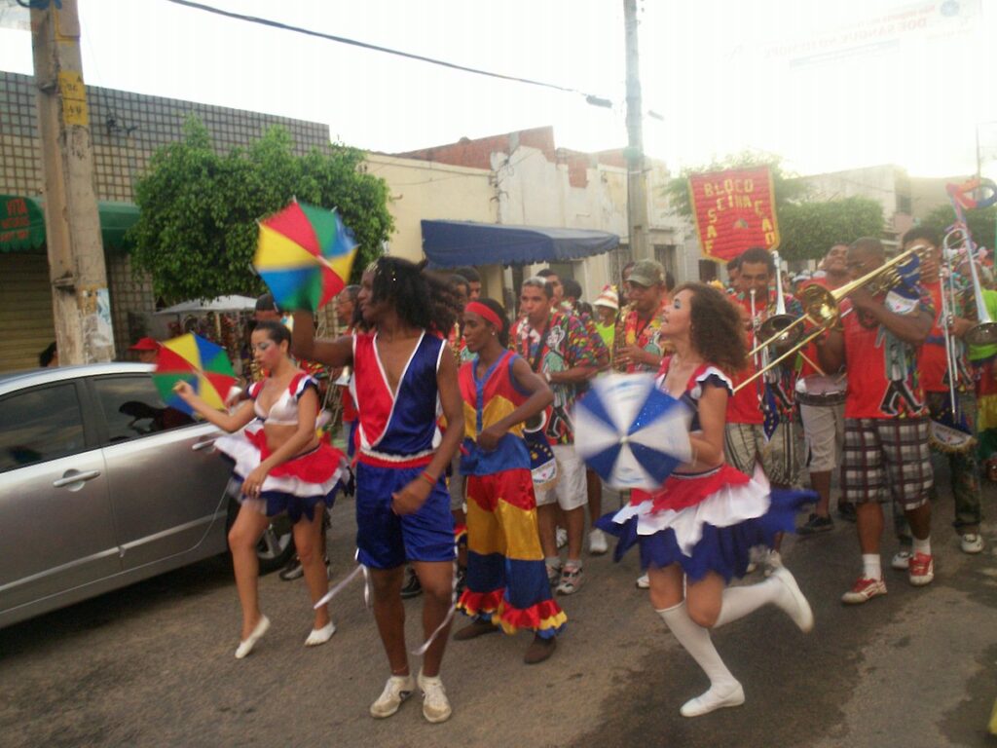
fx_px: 1037
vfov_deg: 39.7
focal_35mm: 36
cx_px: 498
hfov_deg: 51.4
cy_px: 374
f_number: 4.5
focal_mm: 5.9
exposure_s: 1/64
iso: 140
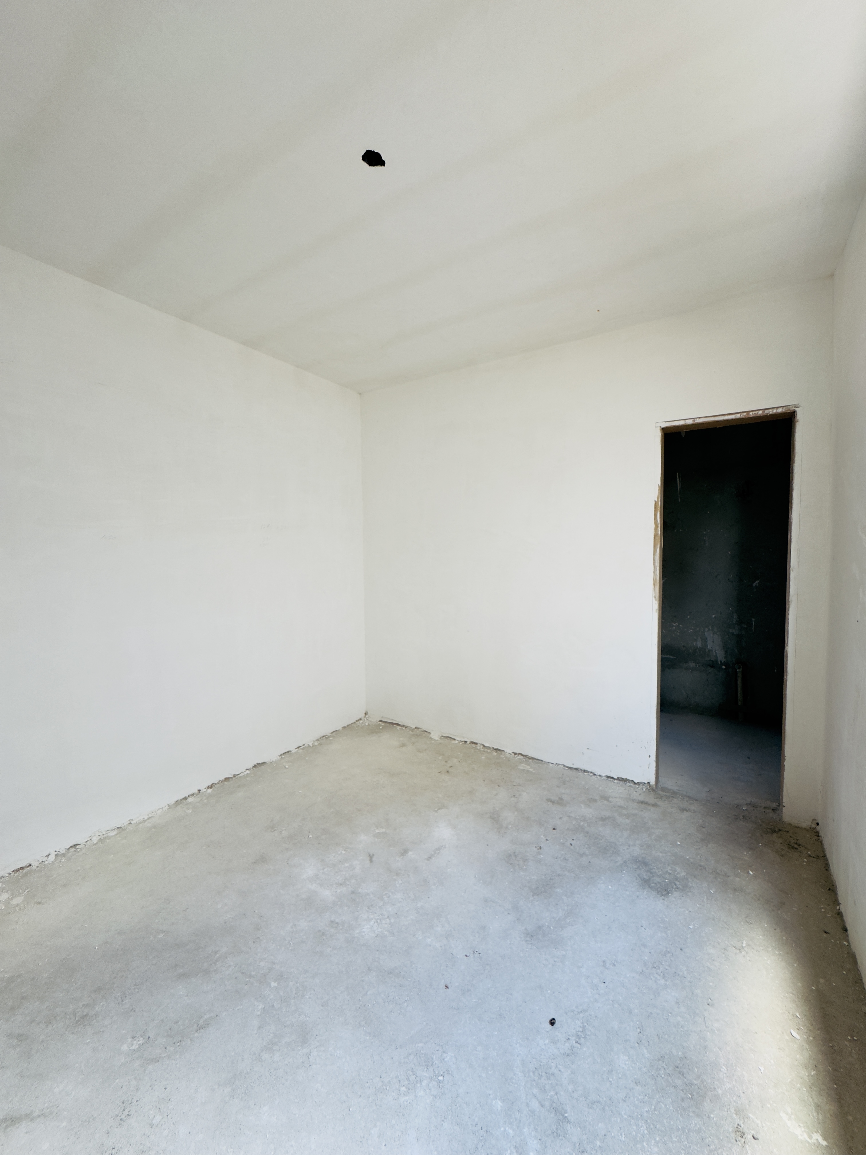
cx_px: 433
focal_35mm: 14
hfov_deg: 85.7
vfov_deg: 102.1
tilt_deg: -2.4
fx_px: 467
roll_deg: +1.1
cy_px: 578
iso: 64
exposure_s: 1/99
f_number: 2.2
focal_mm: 2.22
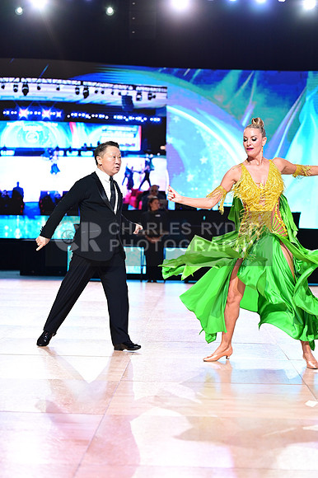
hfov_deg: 17.7
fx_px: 1021
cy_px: 239
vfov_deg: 26.3
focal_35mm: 77
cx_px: 159
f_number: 2.8
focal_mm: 77
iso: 1600
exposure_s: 1/400
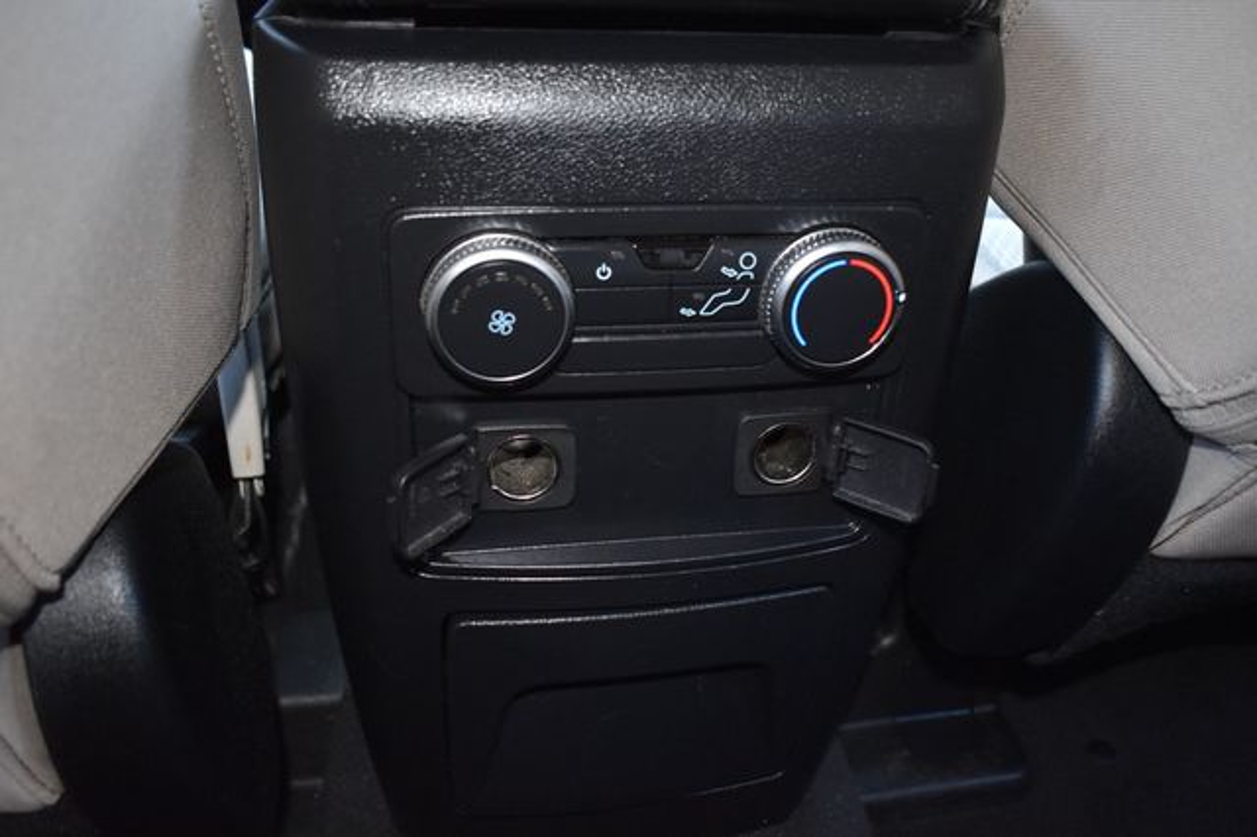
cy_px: 418
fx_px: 1099
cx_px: 628
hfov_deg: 59.5
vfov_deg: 41.7
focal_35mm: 32
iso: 1800
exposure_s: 1/30
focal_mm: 21
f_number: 3.8
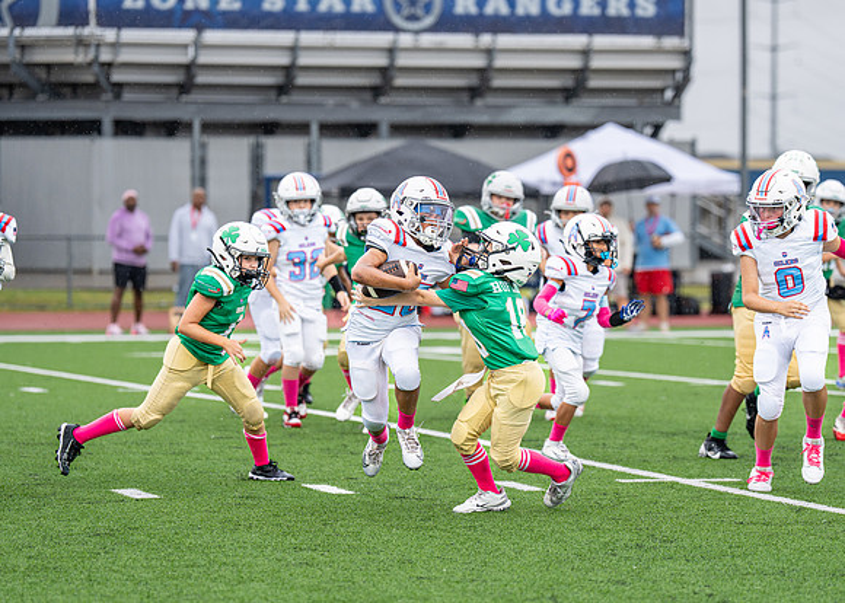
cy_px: 340
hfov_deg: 11.3
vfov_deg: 8.1
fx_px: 4283
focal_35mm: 179
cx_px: 476
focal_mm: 139
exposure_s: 1/1000
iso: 400
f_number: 2.8
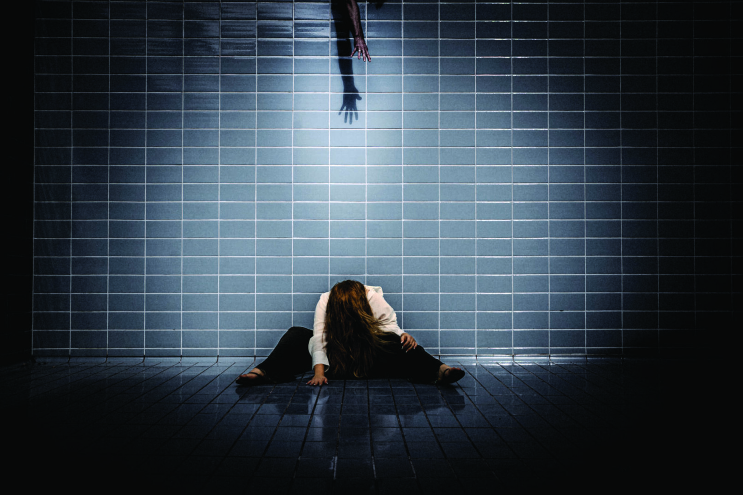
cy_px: 248
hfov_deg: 54.4
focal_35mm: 35
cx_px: 372
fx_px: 722
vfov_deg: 37.8
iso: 100
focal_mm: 35
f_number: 6.3
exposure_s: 1/400
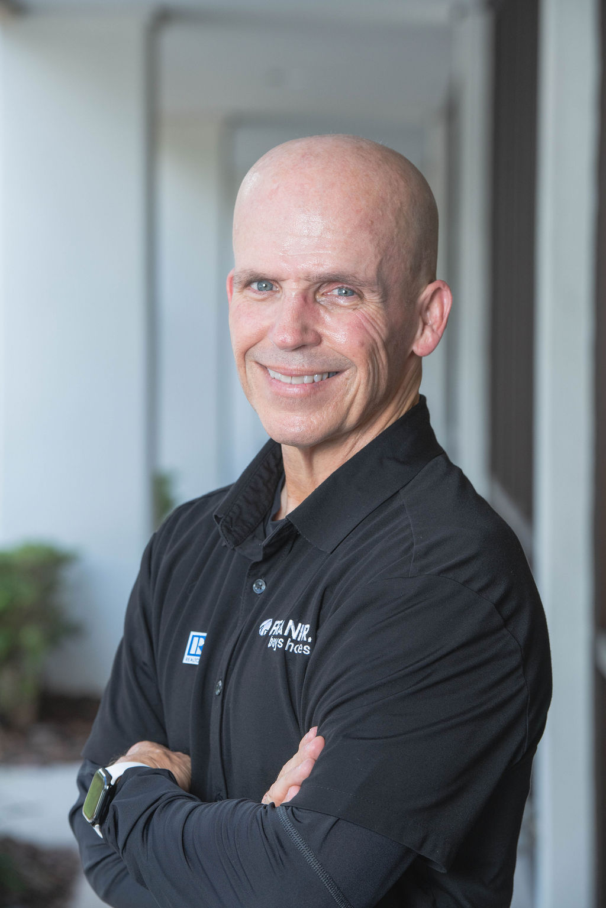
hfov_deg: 10.5
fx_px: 3282
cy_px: 454
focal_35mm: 130
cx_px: 303
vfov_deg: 15.8
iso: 250
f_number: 6.3
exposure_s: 1/250
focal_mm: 130
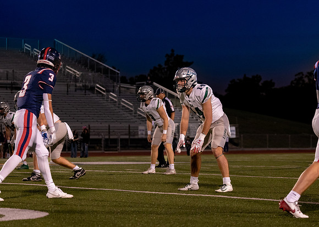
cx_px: 190
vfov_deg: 12.6
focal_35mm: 114
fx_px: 1030
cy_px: 128
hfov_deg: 17.6
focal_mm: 70
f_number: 2.8
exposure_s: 1/1000
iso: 2000
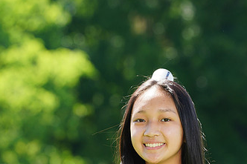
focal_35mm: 529
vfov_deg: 2.6
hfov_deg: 3.9
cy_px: 195
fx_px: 3628
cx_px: 124
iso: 200
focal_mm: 303
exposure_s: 1/125
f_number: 10
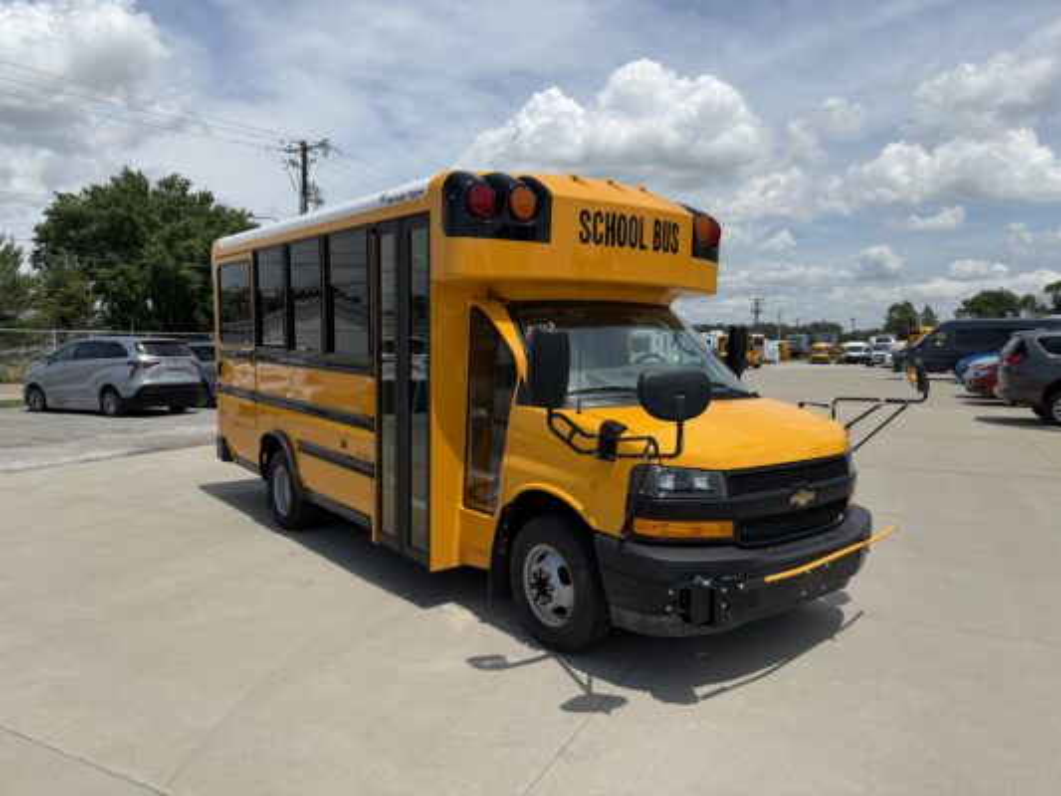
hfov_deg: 71.6
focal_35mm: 24
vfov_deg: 56.8
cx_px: 530
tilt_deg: -3.2
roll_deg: +0.3
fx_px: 736
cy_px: 398
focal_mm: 6.76
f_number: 1.78
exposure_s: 1/8130
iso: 80
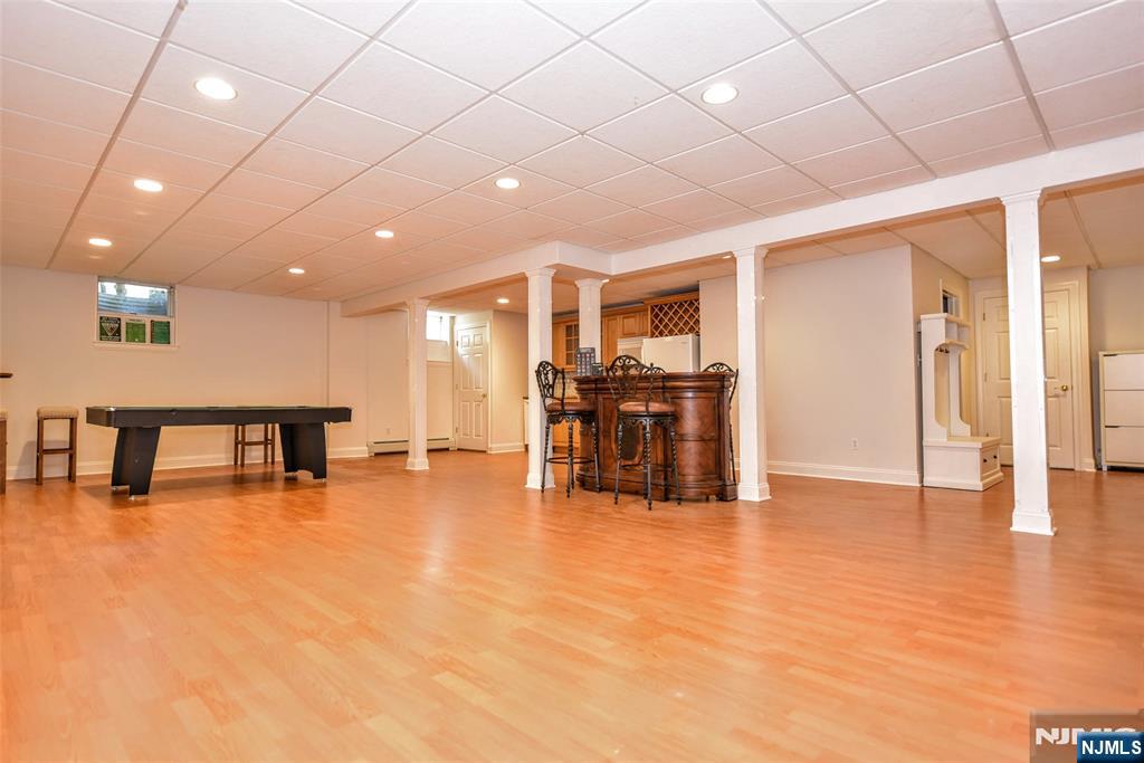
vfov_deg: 64.6
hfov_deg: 86.9
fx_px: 604
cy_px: 382
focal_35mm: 19
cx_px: 572
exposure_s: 1/60
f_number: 3.2
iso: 800
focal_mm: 19
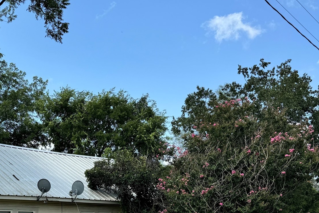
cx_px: 104
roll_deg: -0.3
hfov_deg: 42.1
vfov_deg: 28.4
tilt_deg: +3.8
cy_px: 180
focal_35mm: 46
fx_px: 408
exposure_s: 1/2833
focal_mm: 6.76
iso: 80
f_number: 1.78
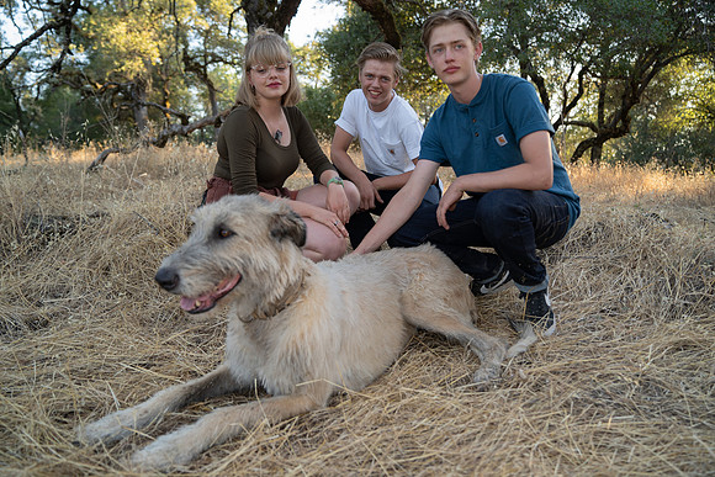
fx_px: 477
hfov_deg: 73.7
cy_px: 238
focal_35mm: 24
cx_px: 358
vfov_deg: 53.2
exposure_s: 1/160
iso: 250
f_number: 2.8
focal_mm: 24
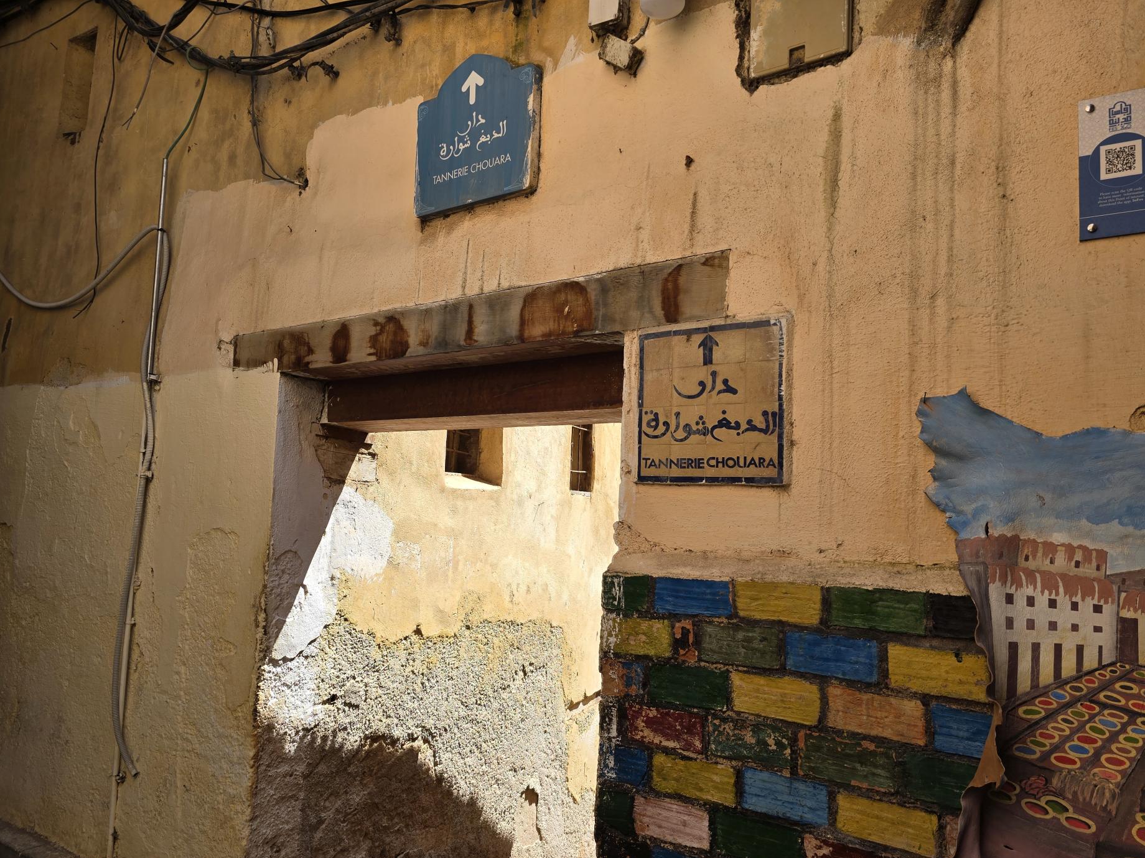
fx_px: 794
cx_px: 587
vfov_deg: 56.8
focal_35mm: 24
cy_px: 447
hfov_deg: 71.6
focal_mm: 6.3
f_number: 1.7
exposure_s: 1/329
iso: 12
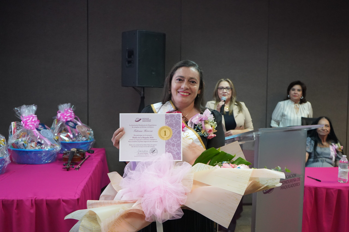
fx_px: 330
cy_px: 116
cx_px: 174
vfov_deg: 38.9
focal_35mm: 34
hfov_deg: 55.8
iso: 5000
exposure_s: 1/160
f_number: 4
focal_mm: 34
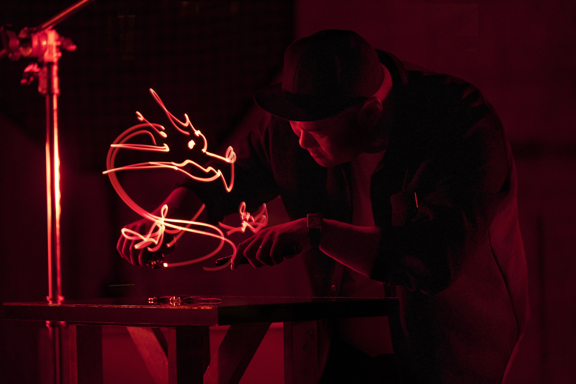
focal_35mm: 119
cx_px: 288
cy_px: 192
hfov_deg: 17.2
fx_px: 1904
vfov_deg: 11.5
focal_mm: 119
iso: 5000
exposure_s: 1/160
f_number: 2.8
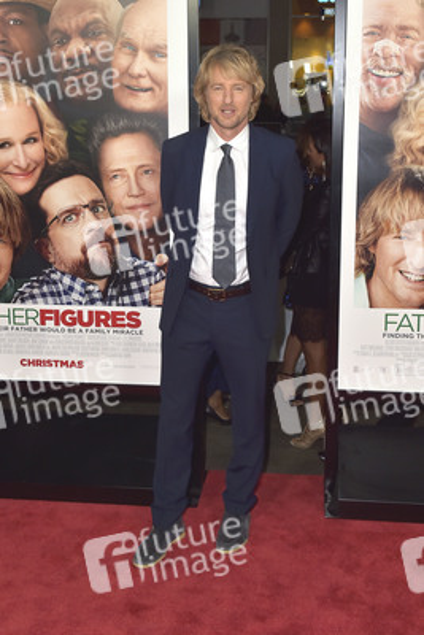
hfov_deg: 35.1
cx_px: 212
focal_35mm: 38
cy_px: 318
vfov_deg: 50.7
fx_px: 671
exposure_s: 1/320
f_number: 6.3
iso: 500
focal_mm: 38
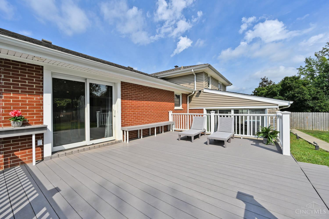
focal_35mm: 14
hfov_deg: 104.3
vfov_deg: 81.2
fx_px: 128
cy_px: 110
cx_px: 164
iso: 100
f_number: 8
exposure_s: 1/500
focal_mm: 14
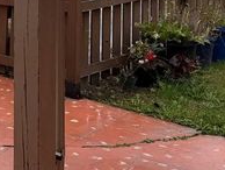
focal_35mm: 79
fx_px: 514
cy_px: -15
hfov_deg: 23.4
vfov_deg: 18.1
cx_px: -14
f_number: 1.78
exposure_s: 1/1689
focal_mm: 6.76
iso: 100
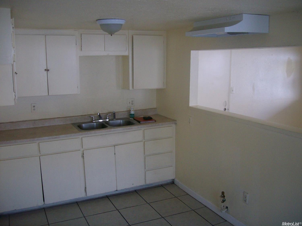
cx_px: 151
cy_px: 113
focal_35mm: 35
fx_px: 305
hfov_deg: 52.6
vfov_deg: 40.7
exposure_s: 1/40
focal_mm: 5.8
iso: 145
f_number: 2.8
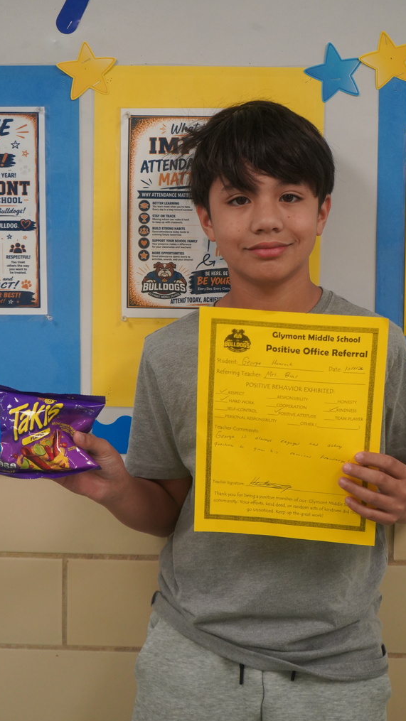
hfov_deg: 16.3
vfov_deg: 28.6
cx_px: 202
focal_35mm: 74
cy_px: 362
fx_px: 1416
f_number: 5.6
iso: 2500
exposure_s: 1/160
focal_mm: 70
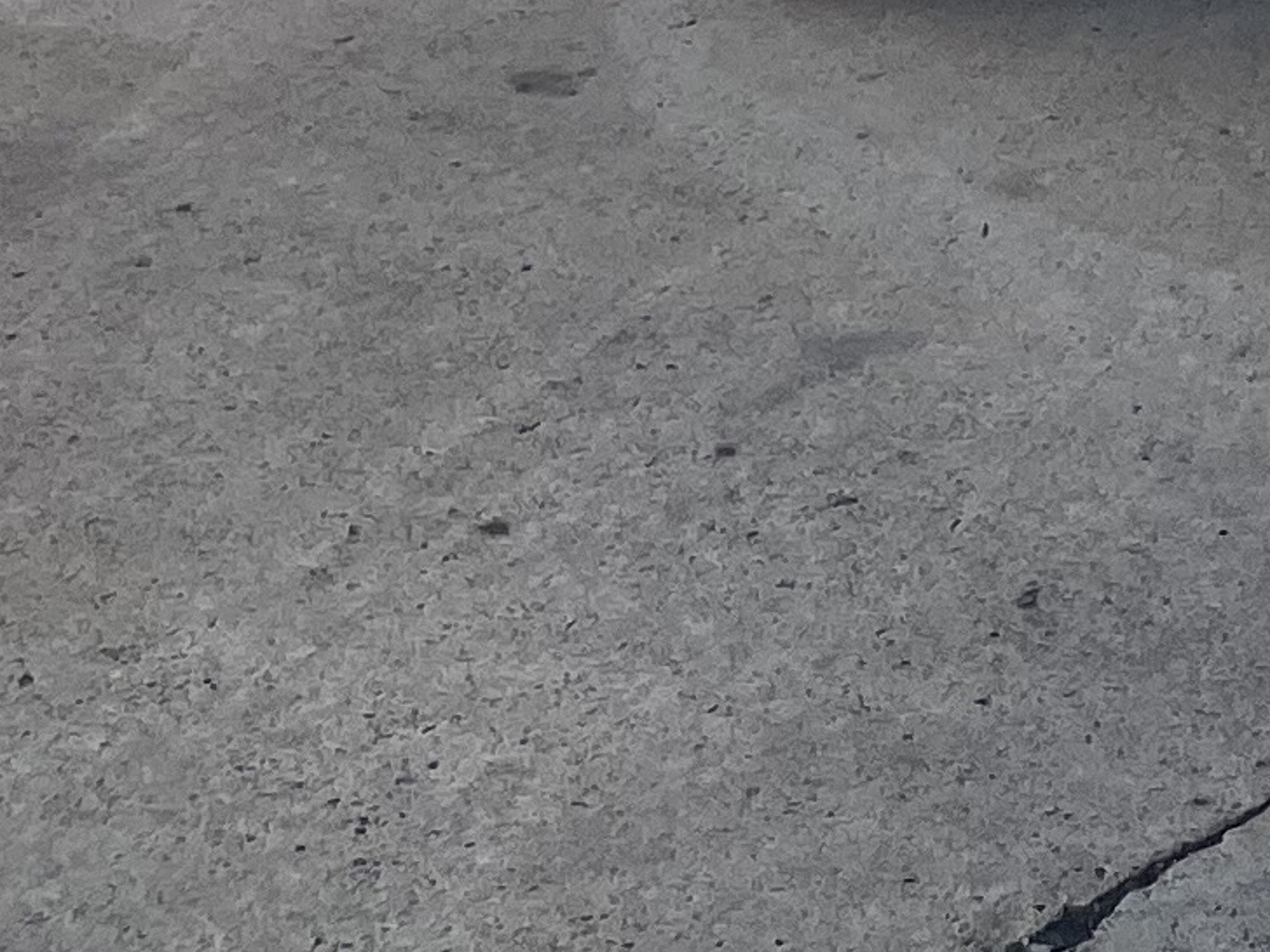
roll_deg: +2.4
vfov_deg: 9.0
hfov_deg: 12.4
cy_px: -1527
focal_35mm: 144
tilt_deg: -8.8
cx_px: 2357
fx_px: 5283
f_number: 1.6
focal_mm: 5.1
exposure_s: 1/1252
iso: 50
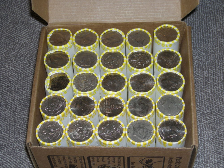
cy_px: 84
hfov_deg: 25.7
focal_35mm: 76
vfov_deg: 19.4
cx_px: 112
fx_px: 492
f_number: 3.9
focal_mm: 12.3
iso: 50
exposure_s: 1/30
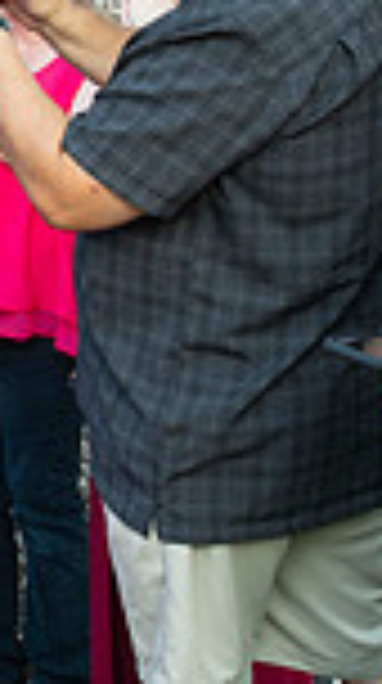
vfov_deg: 15.3
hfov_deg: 7.8
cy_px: 205
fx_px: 2532
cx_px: -625
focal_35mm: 140
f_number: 7.1
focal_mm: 35
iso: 160
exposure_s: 1/250
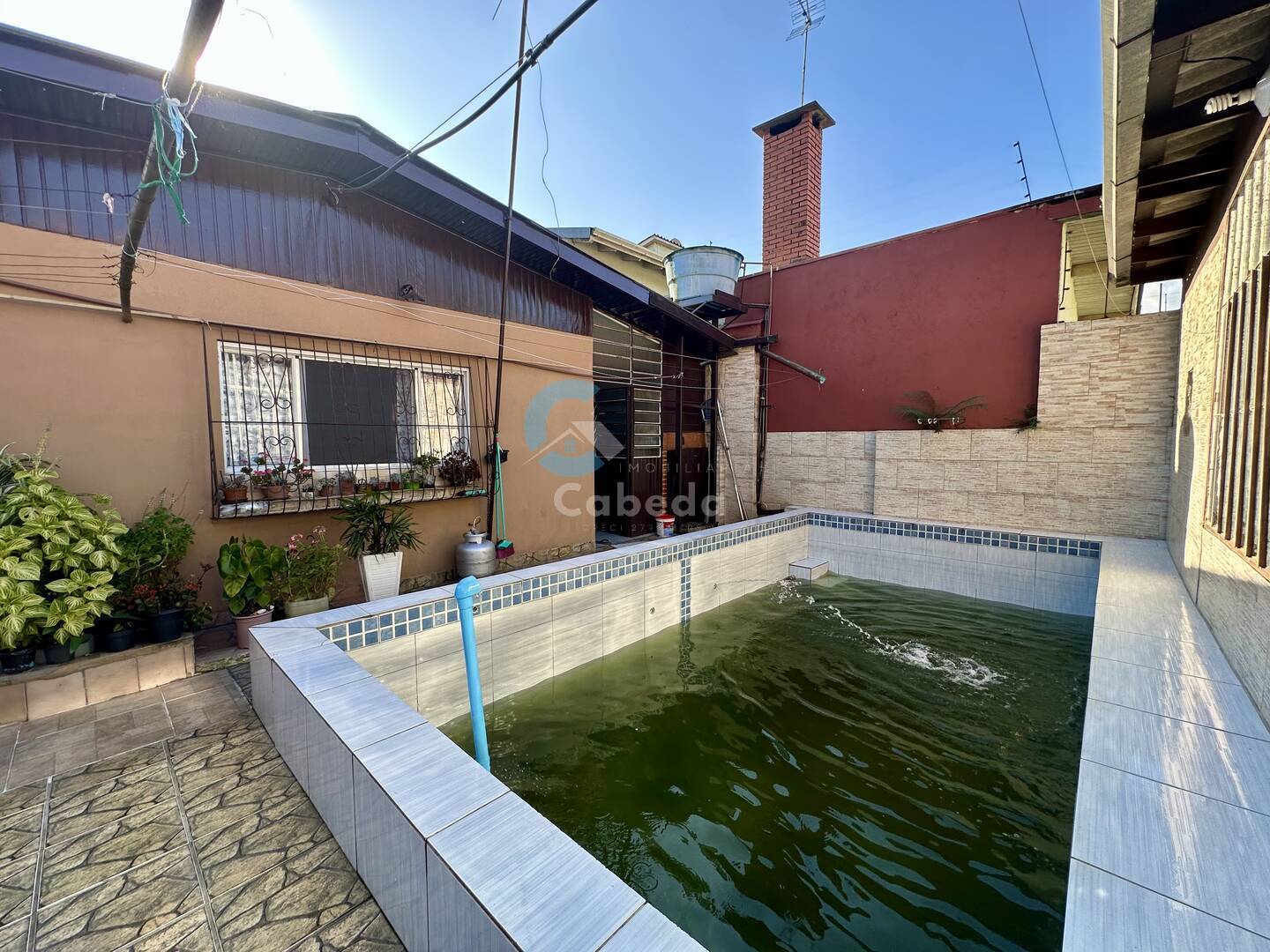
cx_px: 635
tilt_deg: -3.6
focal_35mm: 14
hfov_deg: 102.1
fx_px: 514
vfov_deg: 85.7
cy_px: 476
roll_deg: +0.6
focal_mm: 2.22
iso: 40
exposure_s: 1/305
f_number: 2.2
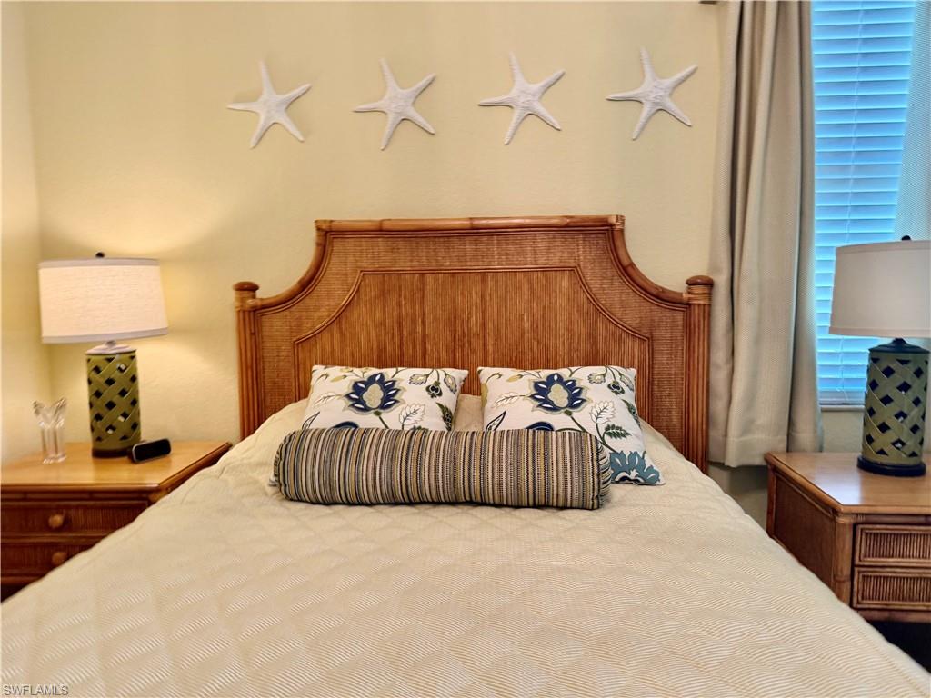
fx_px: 645
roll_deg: -2.3
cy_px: 349
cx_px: 466
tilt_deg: -1.9
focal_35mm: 24
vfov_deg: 56.8
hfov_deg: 71.6
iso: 160
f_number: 1.78
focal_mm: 6.76
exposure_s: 1/60
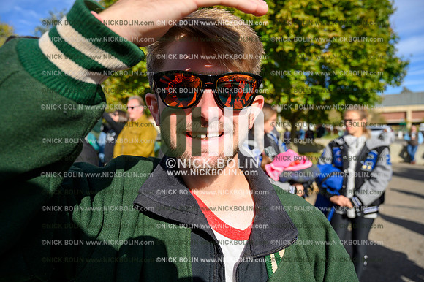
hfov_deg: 73.8
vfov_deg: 53.1
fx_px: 282
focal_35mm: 24
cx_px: 212
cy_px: 141
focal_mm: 24
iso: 200
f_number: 5
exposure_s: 1/800
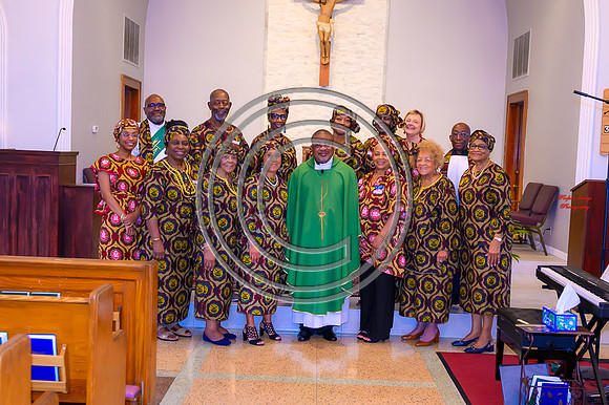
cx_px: 304
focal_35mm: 42
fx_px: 710
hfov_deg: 46.4
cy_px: 202
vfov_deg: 31.9
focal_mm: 28
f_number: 2.8
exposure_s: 1/125
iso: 1250
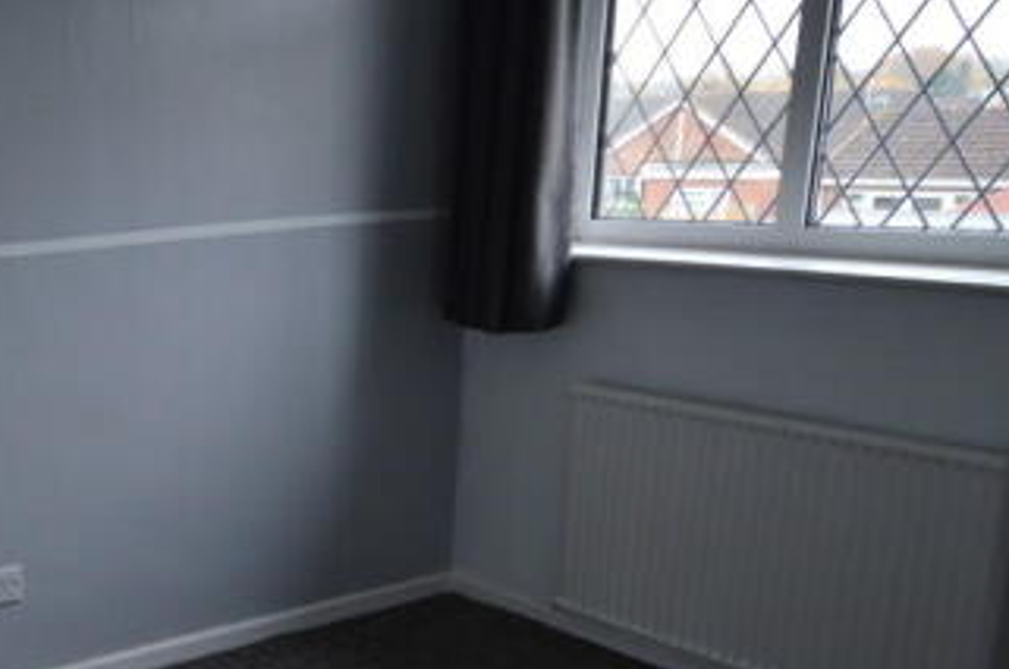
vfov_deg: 28.7
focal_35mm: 46
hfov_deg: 38.1
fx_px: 1288
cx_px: 3
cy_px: 503
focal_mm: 15
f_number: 5
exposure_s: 1/100
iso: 400
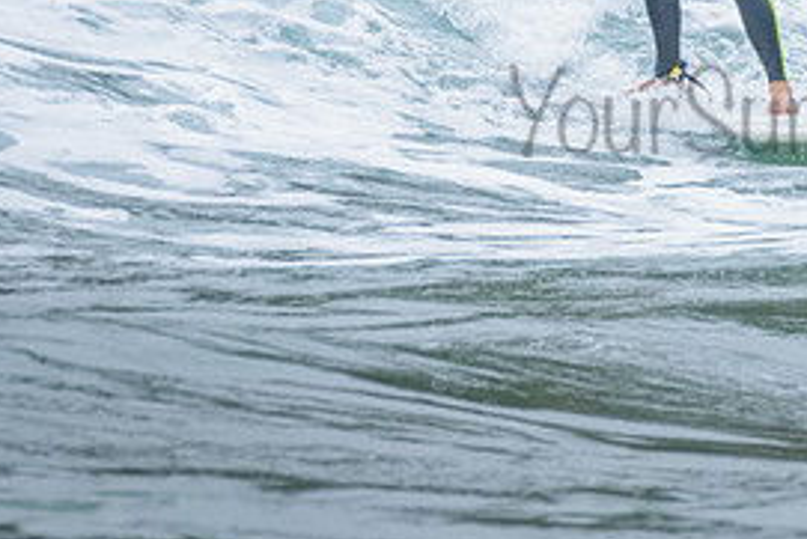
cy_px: -7
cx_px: 621
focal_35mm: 1313
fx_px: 29447
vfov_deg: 1.0
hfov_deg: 1.6
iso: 1400
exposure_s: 1/2000
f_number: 5.6
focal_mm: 500
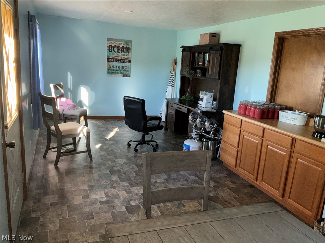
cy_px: 122
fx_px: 263
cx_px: 162
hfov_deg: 63.4
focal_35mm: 28
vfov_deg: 49.7
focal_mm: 3
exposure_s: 1/60
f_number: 1.8
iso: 64
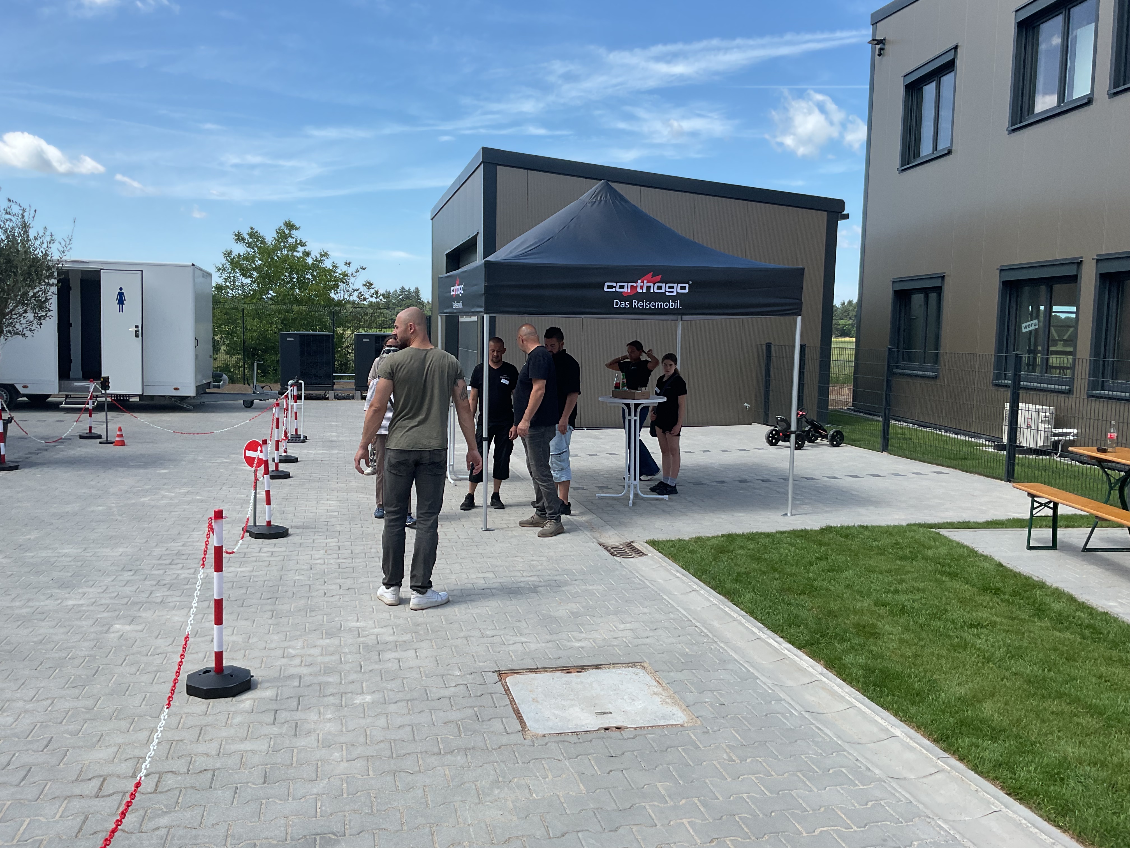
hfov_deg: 61.7
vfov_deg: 48.2
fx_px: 947
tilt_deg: -4.7
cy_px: 424
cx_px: 565
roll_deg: -1.7
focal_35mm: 29
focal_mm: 3
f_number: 1.8
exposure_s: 1/1342
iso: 16
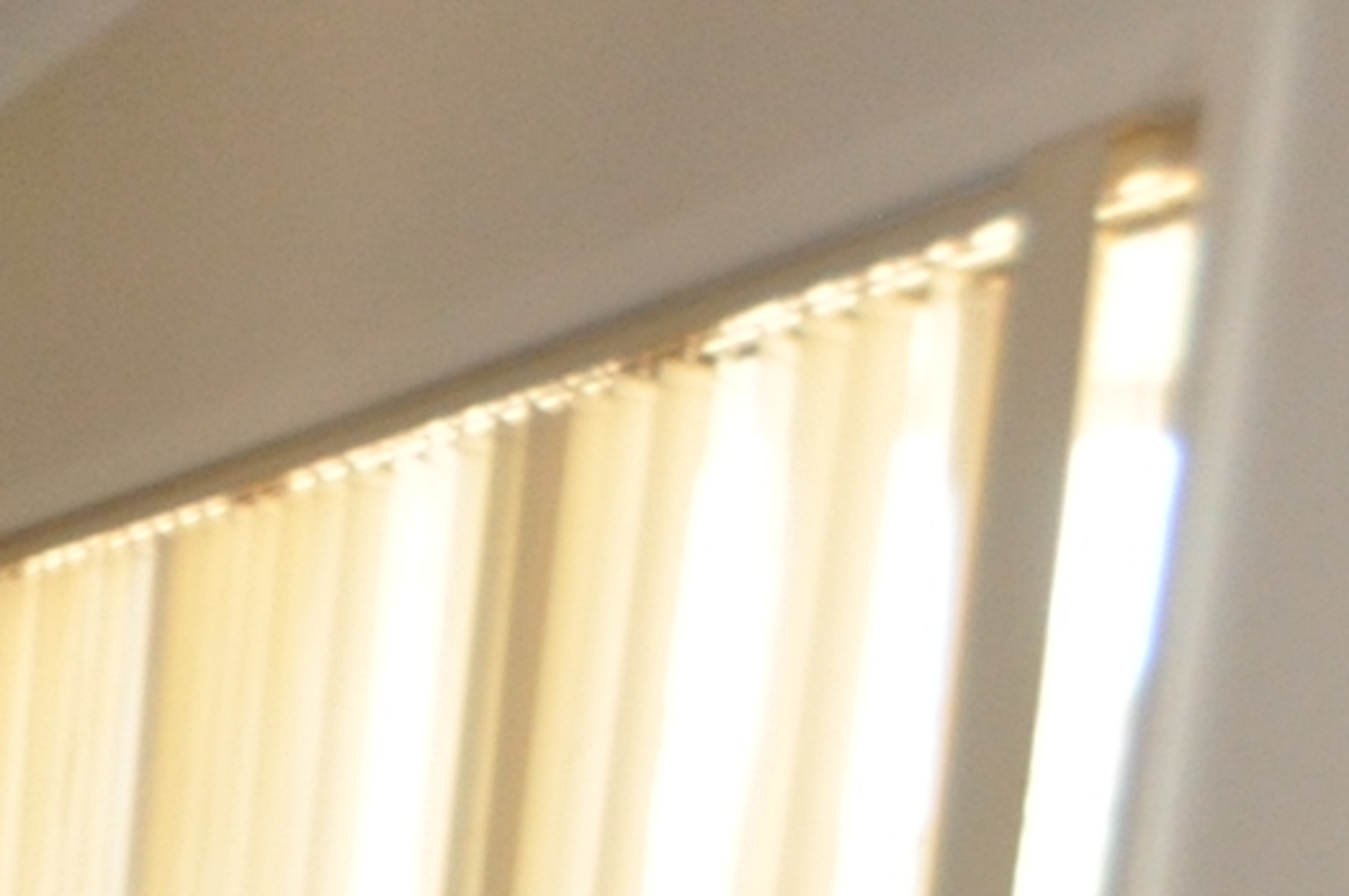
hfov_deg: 17.8
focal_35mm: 92
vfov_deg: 13.1
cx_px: -1074
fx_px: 3443
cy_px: 1694
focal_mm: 10
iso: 800
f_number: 3.5
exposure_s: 1/60
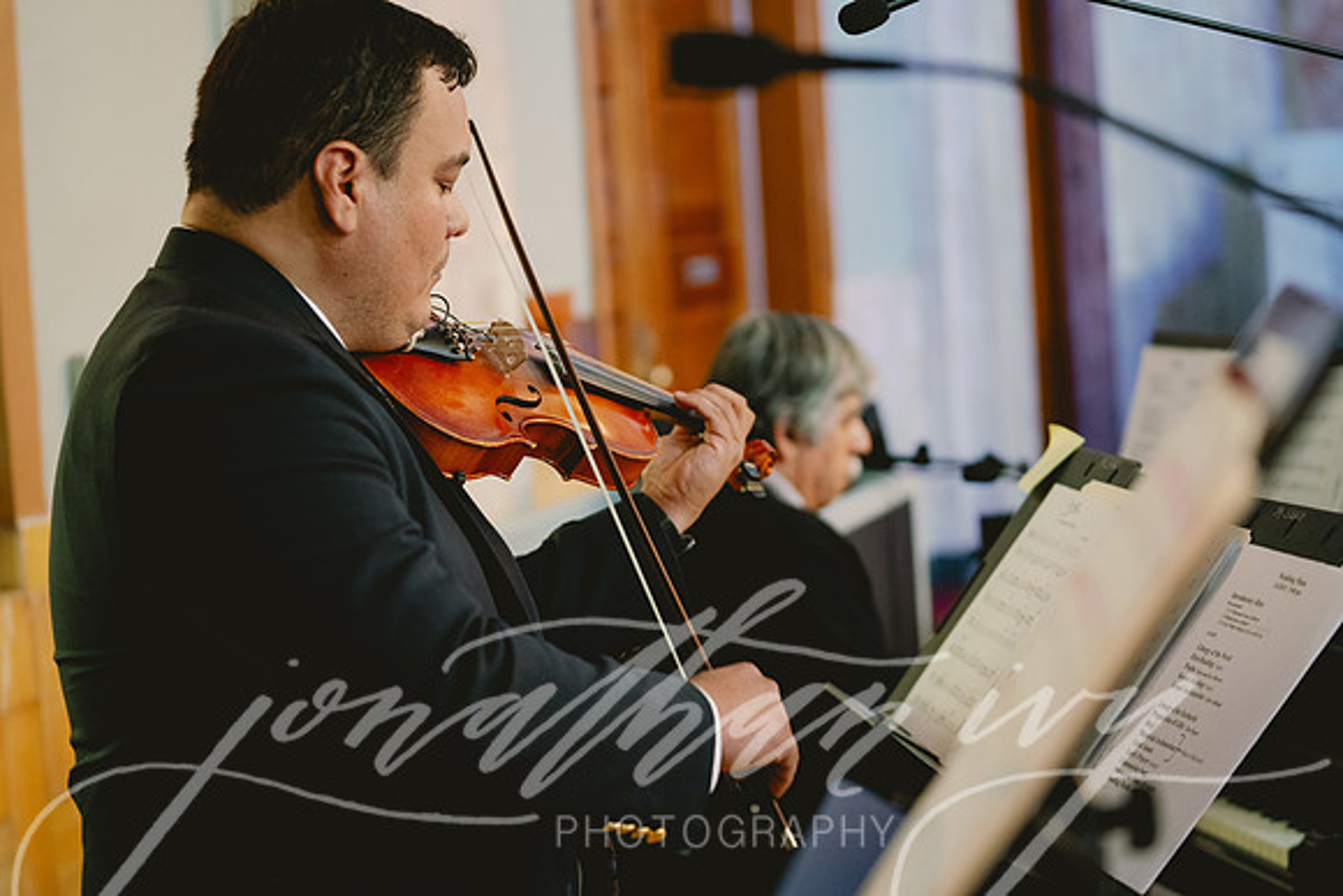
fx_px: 2612
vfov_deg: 19.5
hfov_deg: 28.8
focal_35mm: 70
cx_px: 672
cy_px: 448
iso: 3200
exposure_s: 1/125
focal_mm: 70
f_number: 2.8
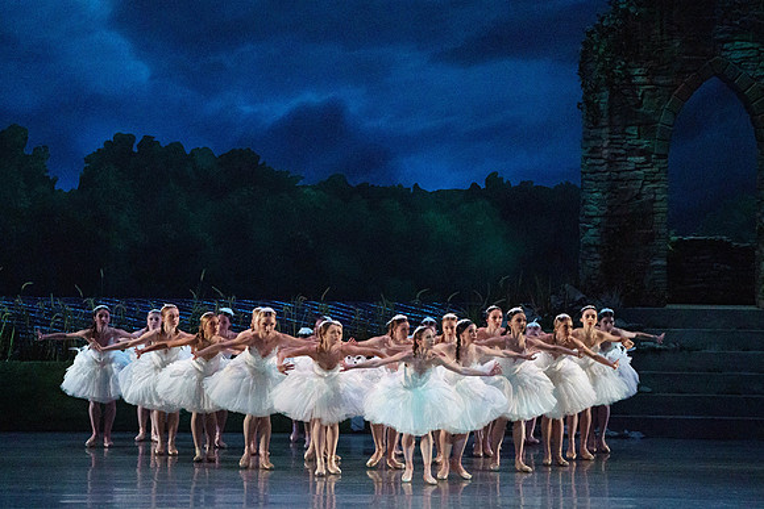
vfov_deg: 6.7
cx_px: 359
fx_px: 4331
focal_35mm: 204
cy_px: 265
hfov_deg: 10.1
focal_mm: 190
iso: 8000
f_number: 5.6
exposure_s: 1/250
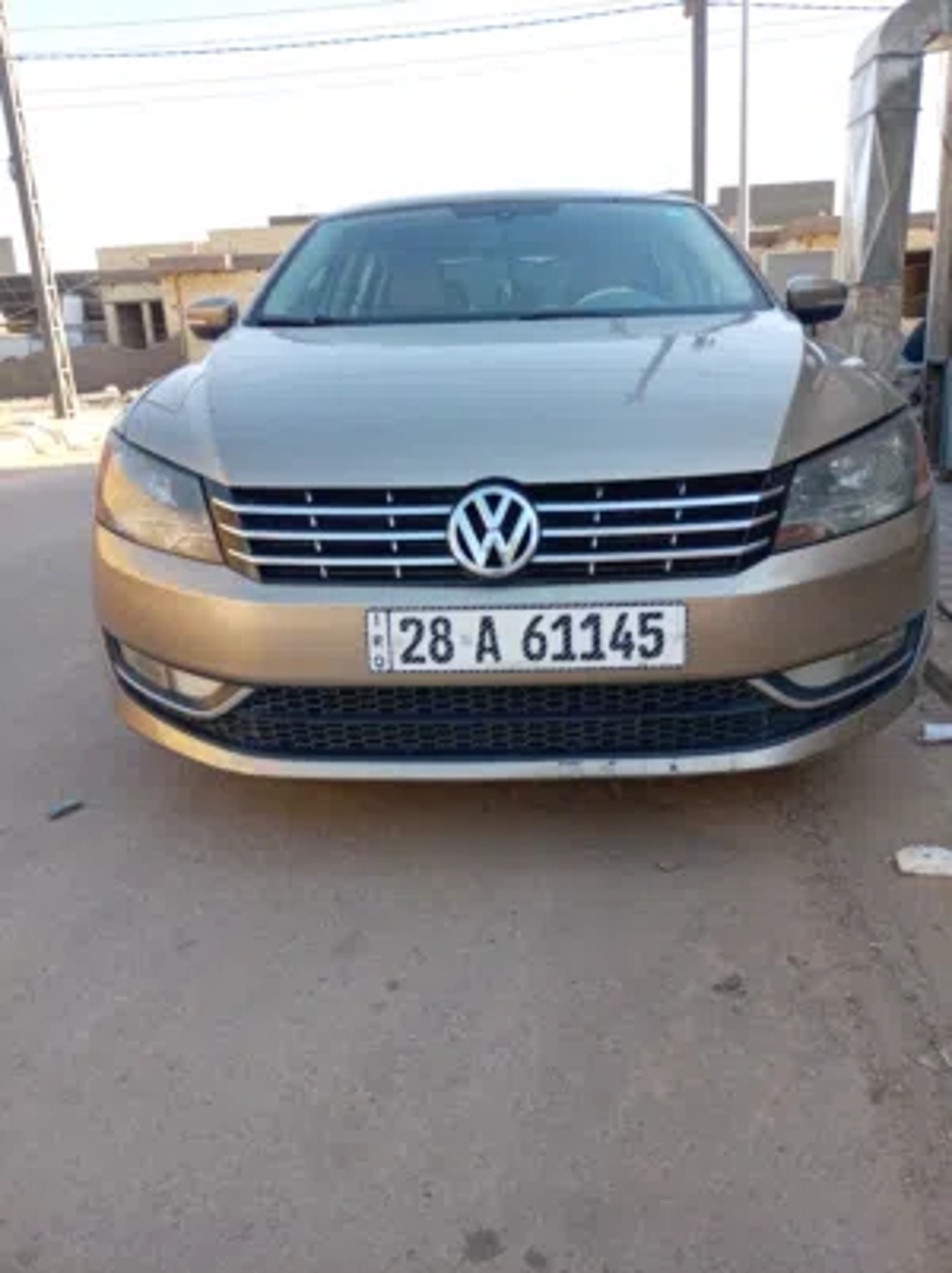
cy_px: 636
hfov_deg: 54.8
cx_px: 476
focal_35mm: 25
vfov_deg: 69.4
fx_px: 918
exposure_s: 1/327
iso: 100
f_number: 1.8
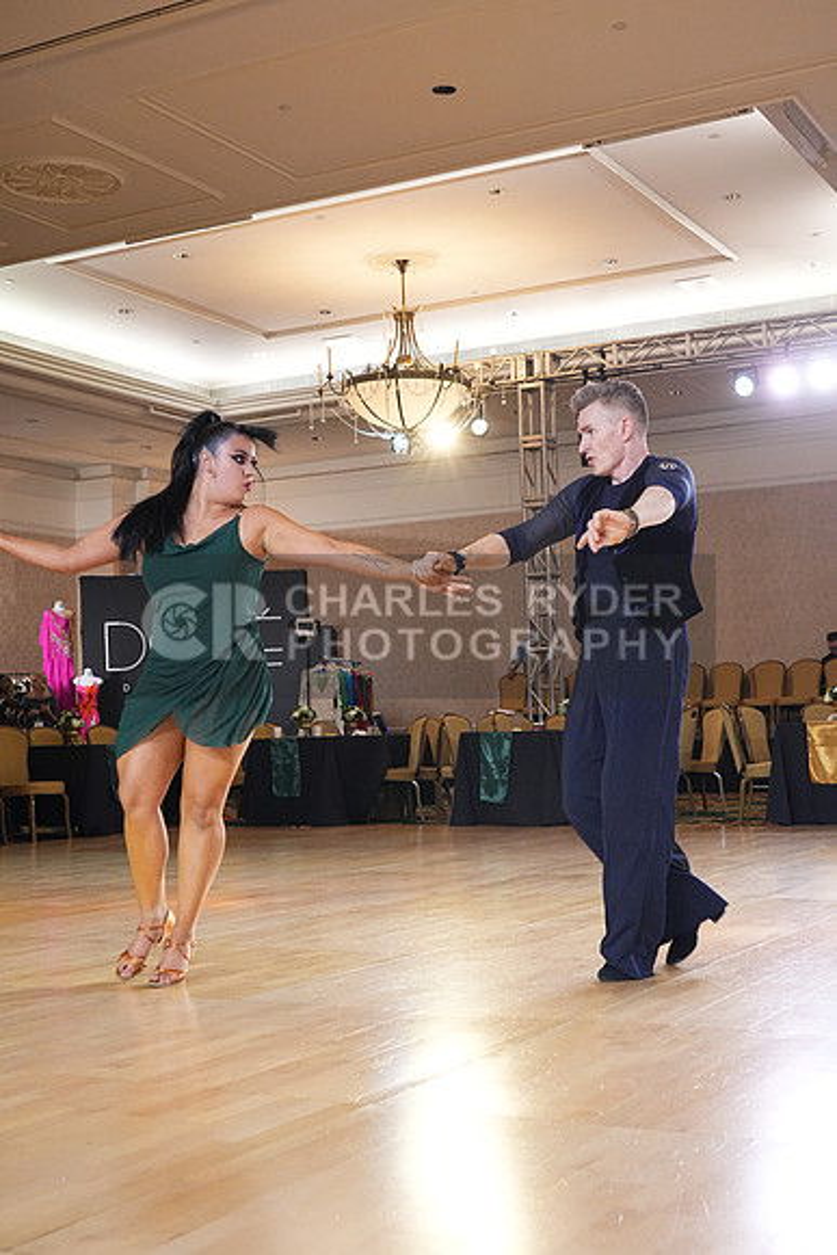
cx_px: 418
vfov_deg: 44.5
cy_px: 628
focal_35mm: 44
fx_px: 1533
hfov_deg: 30.5
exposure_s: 1/200
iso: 5000
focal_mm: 44
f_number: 6.3
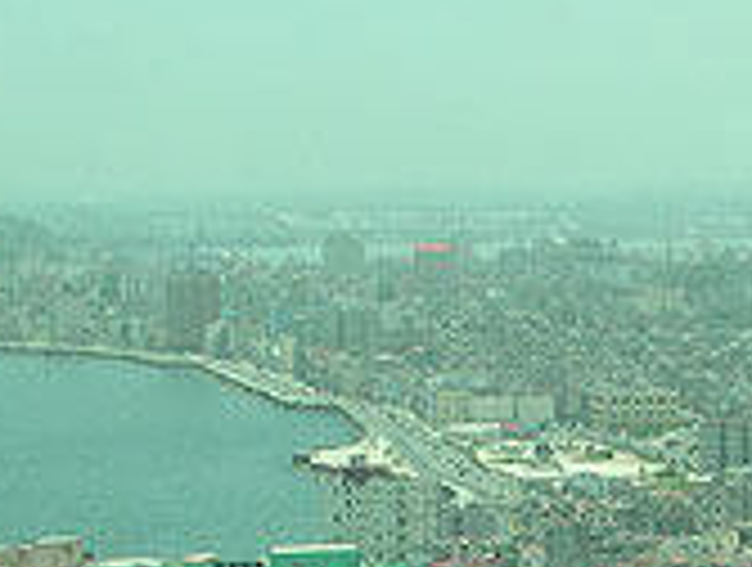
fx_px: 3396
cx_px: 621
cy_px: 603
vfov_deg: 9.5
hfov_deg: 12.6
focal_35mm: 156
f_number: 3.4
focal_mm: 8.9
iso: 100
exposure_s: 1/491
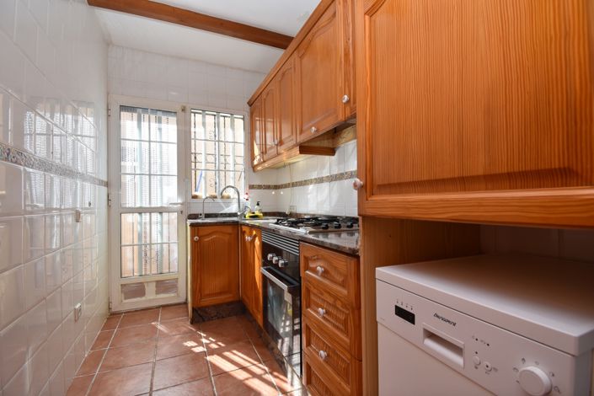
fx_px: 247
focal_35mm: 15
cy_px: 198
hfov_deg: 100.4
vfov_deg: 77.3
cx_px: 297
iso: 400
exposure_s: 1/250
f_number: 5.6
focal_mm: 10
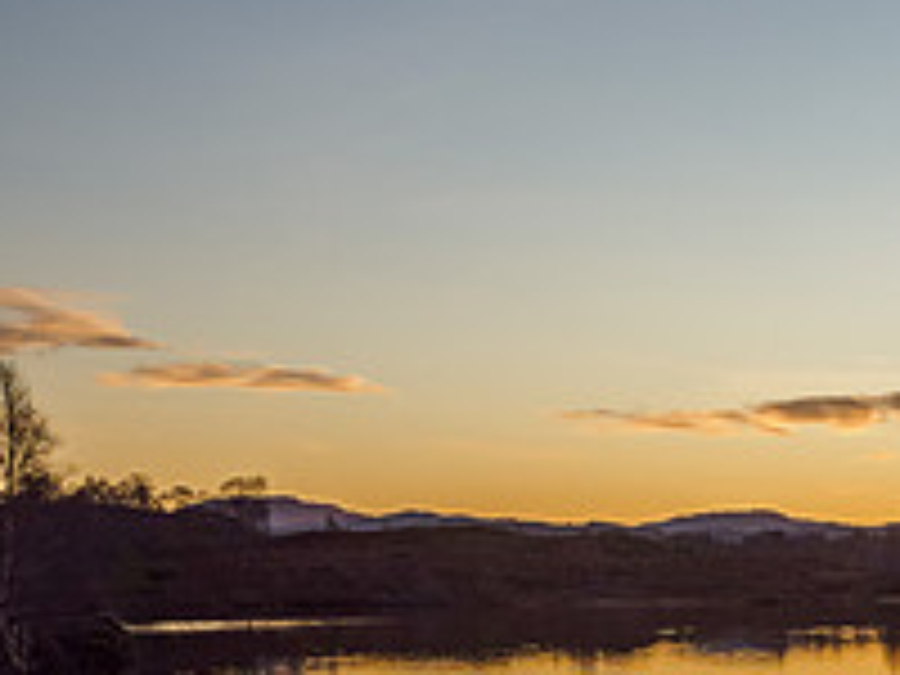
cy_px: 718
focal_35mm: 87
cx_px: 1256
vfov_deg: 16.5
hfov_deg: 20.1
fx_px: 2262
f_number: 7.1
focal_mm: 15
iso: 200
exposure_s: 1/80
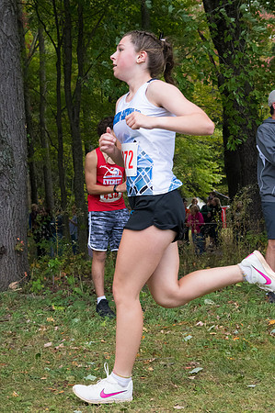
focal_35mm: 60
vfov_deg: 33.4
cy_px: 206
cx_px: 138
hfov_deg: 22.6
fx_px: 689
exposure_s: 1/1250
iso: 2000
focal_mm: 40
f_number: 5.6
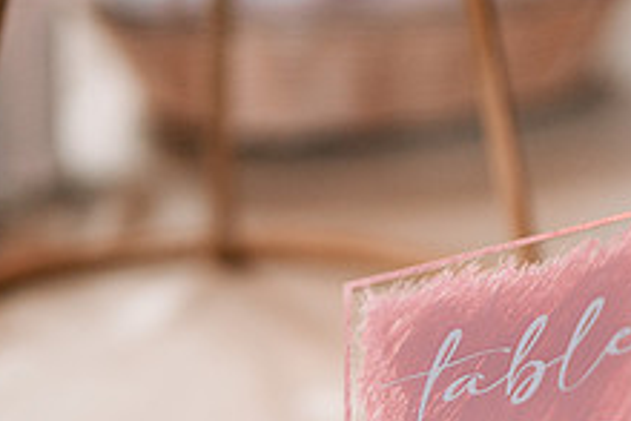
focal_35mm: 224
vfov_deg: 6.1
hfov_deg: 9.2
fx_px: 3929
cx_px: 513
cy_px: 520
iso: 500
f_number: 1.8
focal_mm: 85
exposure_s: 1/320
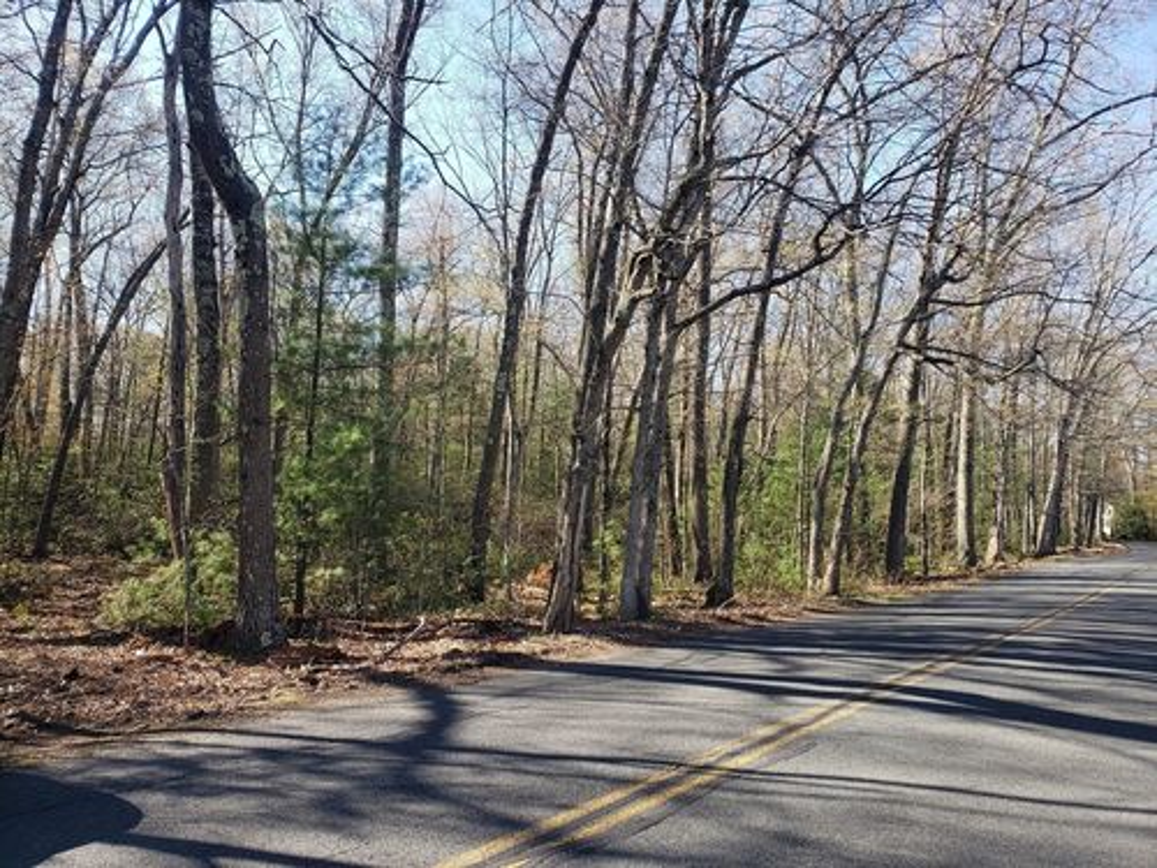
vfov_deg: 53.1
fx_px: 869
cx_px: 578
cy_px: 434
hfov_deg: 67.3
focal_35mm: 26
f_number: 2.4
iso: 50
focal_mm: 4.3
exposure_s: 1/302
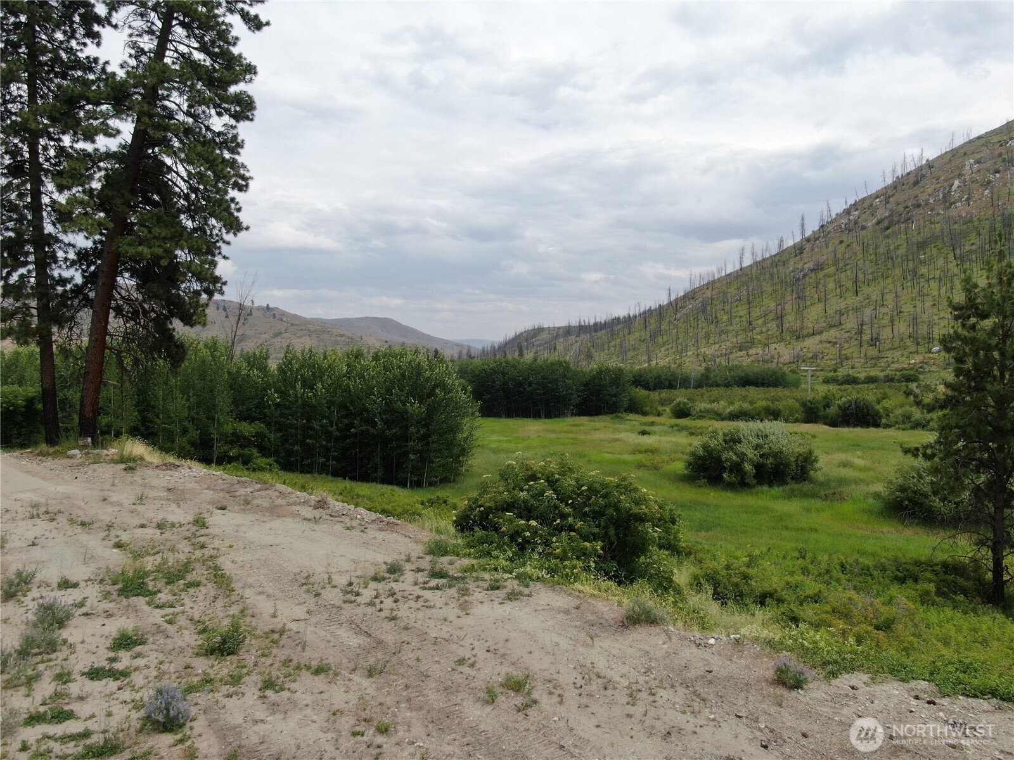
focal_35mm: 24
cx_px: 507
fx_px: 703
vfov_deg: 56.8
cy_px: 380
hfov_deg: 71.6
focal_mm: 4.39
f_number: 2.8
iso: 100
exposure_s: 1/1250
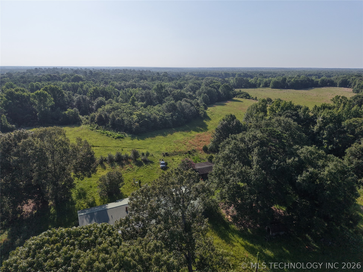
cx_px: 182
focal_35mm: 24
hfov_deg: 71.6
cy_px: 136
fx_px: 252
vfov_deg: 56.8
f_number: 1.8
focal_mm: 8.67
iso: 350
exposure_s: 1/8000
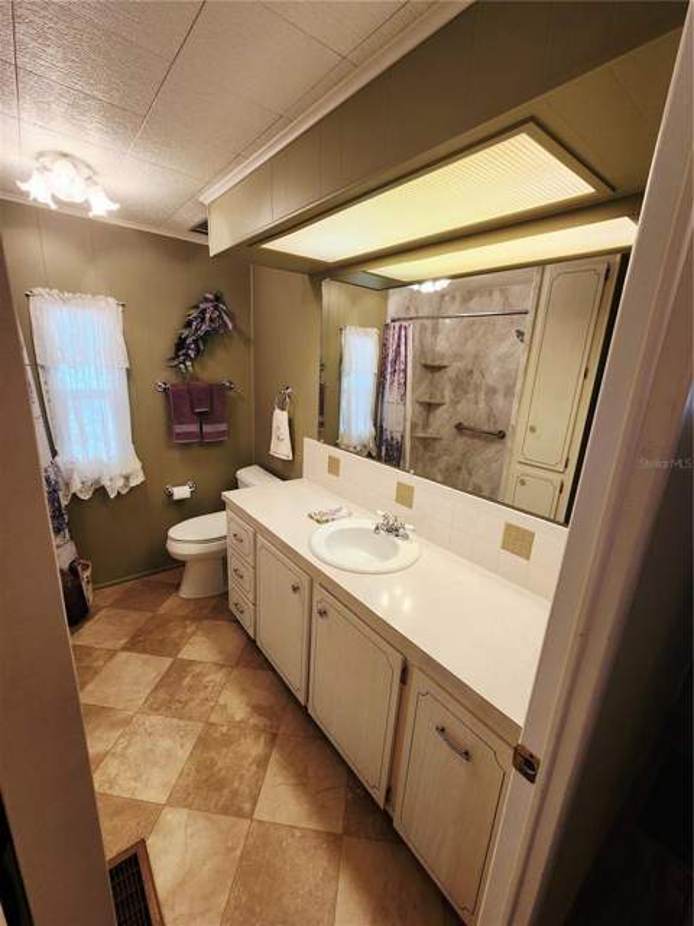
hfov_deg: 89.9
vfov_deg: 106.2
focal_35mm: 13
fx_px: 348
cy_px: 463
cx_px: 347
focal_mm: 2.2
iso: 80
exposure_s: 1/60
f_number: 2.2
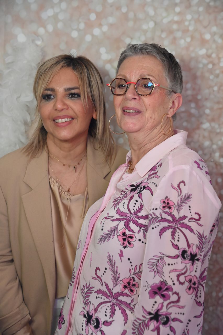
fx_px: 577
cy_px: 168
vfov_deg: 32.4
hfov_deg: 21.9
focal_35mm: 62
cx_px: 112
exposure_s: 1/125
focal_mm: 62
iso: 3200
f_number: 4
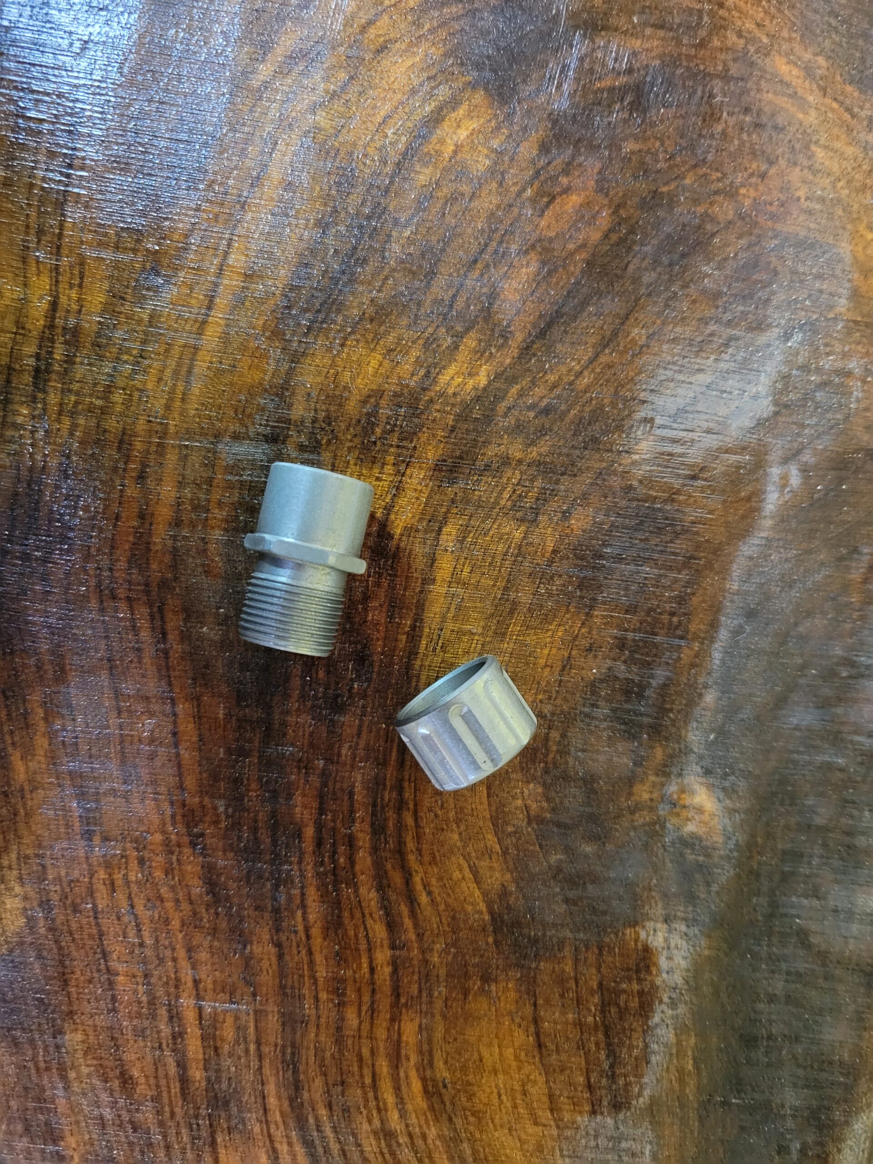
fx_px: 874
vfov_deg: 67.3
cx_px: 436
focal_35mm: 26
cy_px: 582
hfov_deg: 53.1
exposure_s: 1/24
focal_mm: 5.4
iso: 800
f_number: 1.8
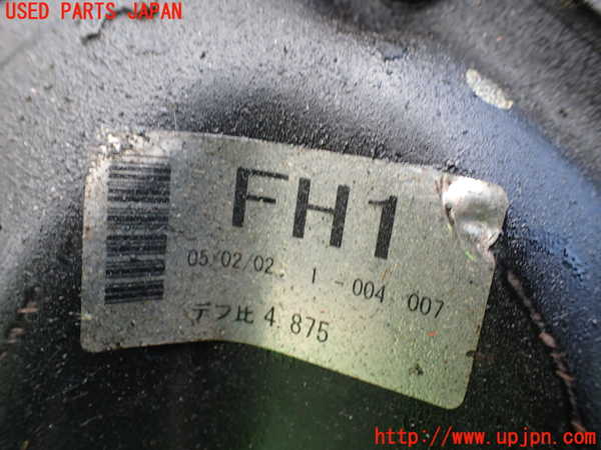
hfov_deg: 60.0
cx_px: 300
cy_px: 225
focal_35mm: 30
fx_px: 521
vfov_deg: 46.8
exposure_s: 1/160
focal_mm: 5.4
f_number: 2.3
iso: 100
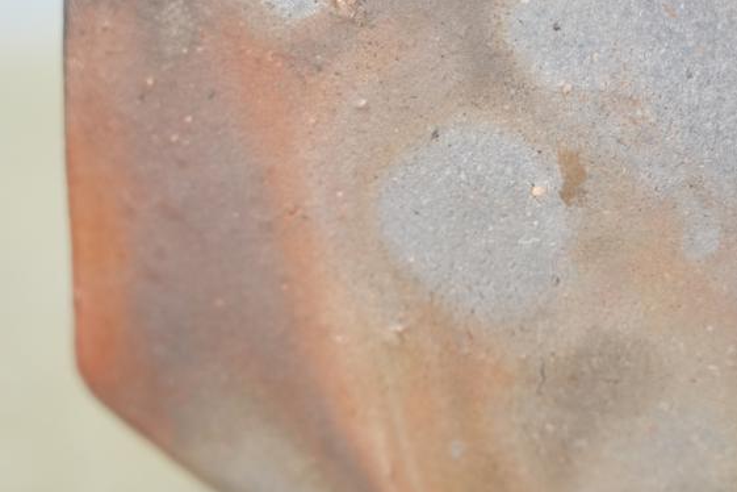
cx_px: 512
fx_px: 4156
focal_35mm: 203
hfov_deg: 10.1
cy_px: 199
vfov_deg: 6.8
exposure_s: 1/125
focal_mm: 105
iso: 2000
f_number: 4
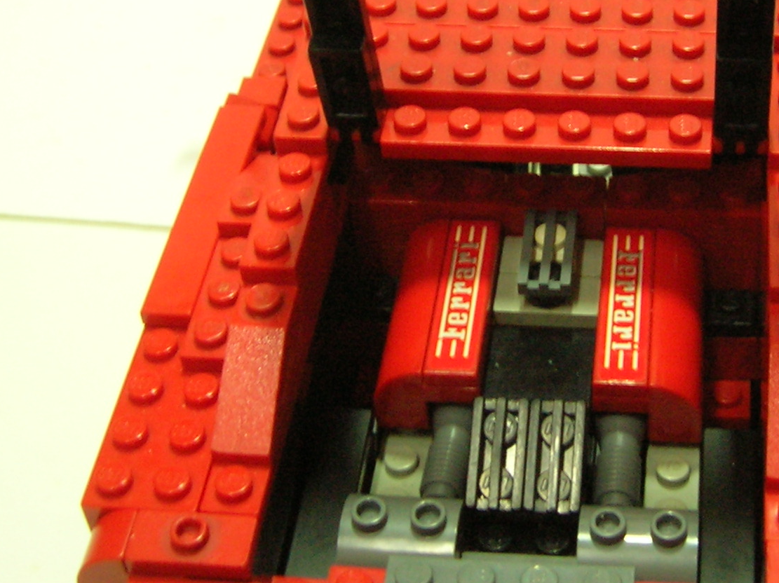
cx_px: 614
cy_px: 195
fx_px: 1574
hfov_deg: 27.3
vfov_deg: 20.9
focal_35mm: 70
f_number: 2.9
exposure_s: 1/3.6
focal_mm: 5.7
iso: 147
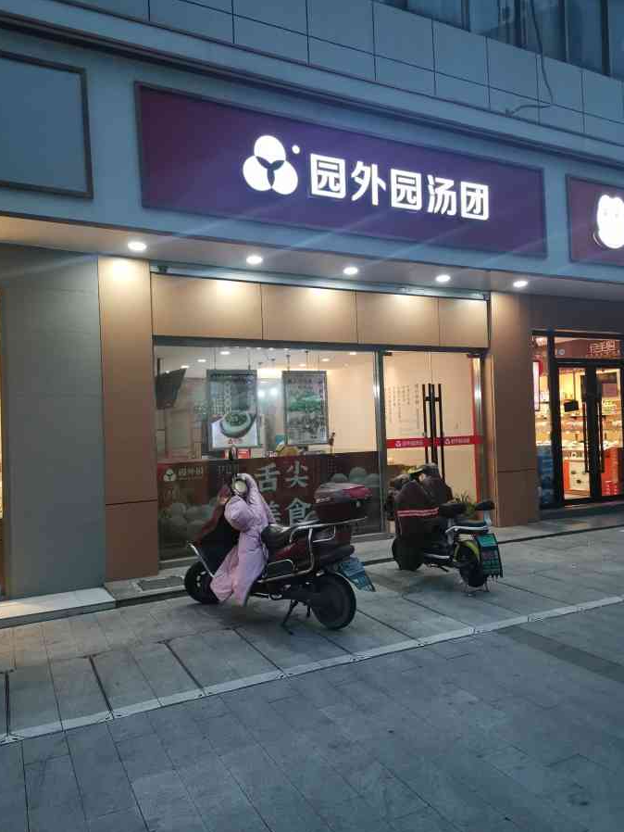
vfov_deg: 65.3
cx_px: 318
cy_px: 416
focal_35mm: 27
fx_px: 649
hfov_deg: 51.4
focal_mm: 4.75
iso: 320
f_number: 1.8
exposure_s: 1/100
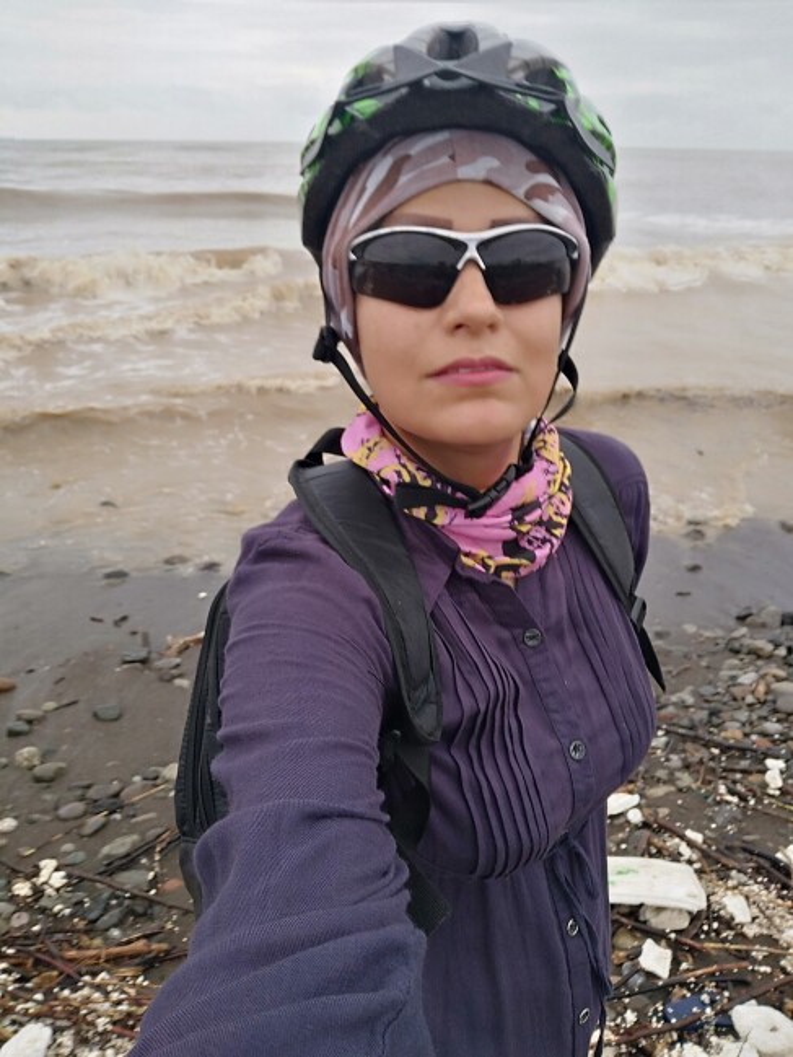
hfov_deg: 53.1
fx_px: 794
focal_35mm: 26
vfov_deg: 67.3
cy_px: 528
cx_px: 396
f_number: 2
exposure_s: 1/40
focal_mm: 3.62
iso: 104
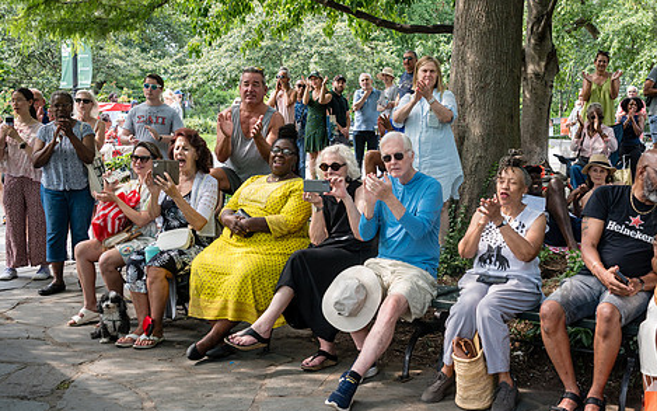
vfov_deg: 26.3
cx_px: 400
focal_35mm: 49
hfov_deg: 40.8
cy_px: 226
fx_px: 877
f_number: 4
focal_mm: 35
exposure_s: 1/320
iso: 640
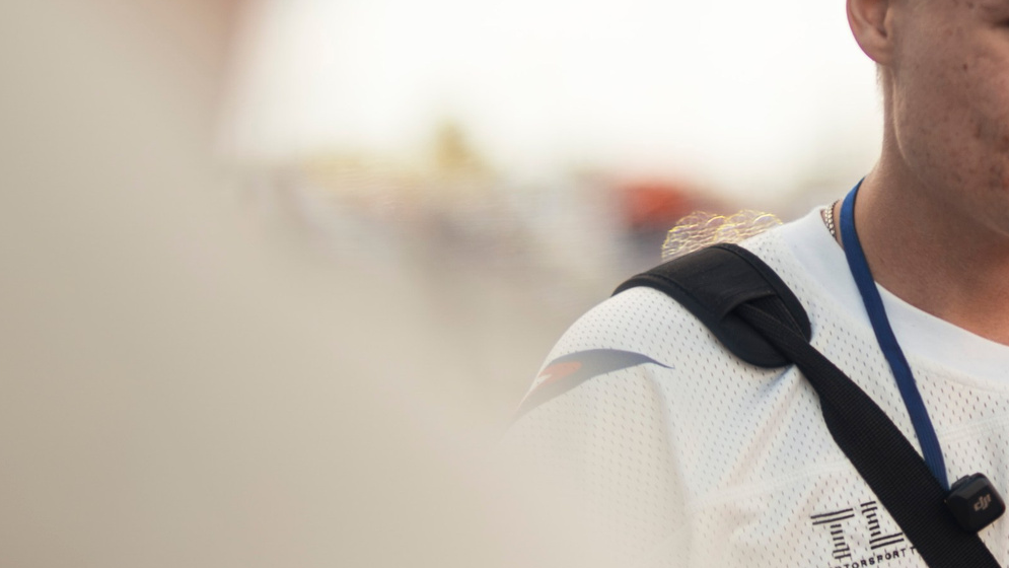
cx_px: 967
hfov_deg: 9.4
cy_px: 335
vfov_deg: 5.3
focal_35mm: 229
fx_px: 6128
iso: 100
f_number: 1.8
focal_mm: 85
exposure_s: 1/200
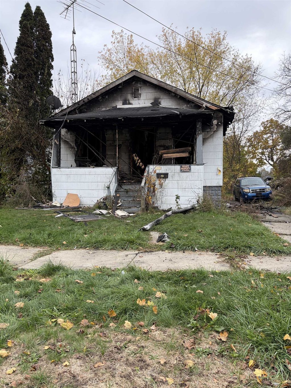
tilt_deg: -2.1
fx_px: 291
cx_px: 146
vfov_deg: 67.3
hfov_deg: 53.1
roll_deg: -0.5
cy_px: 194
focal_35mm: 26
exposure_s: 1/259
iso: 40
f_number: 1.6
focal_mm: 5.96
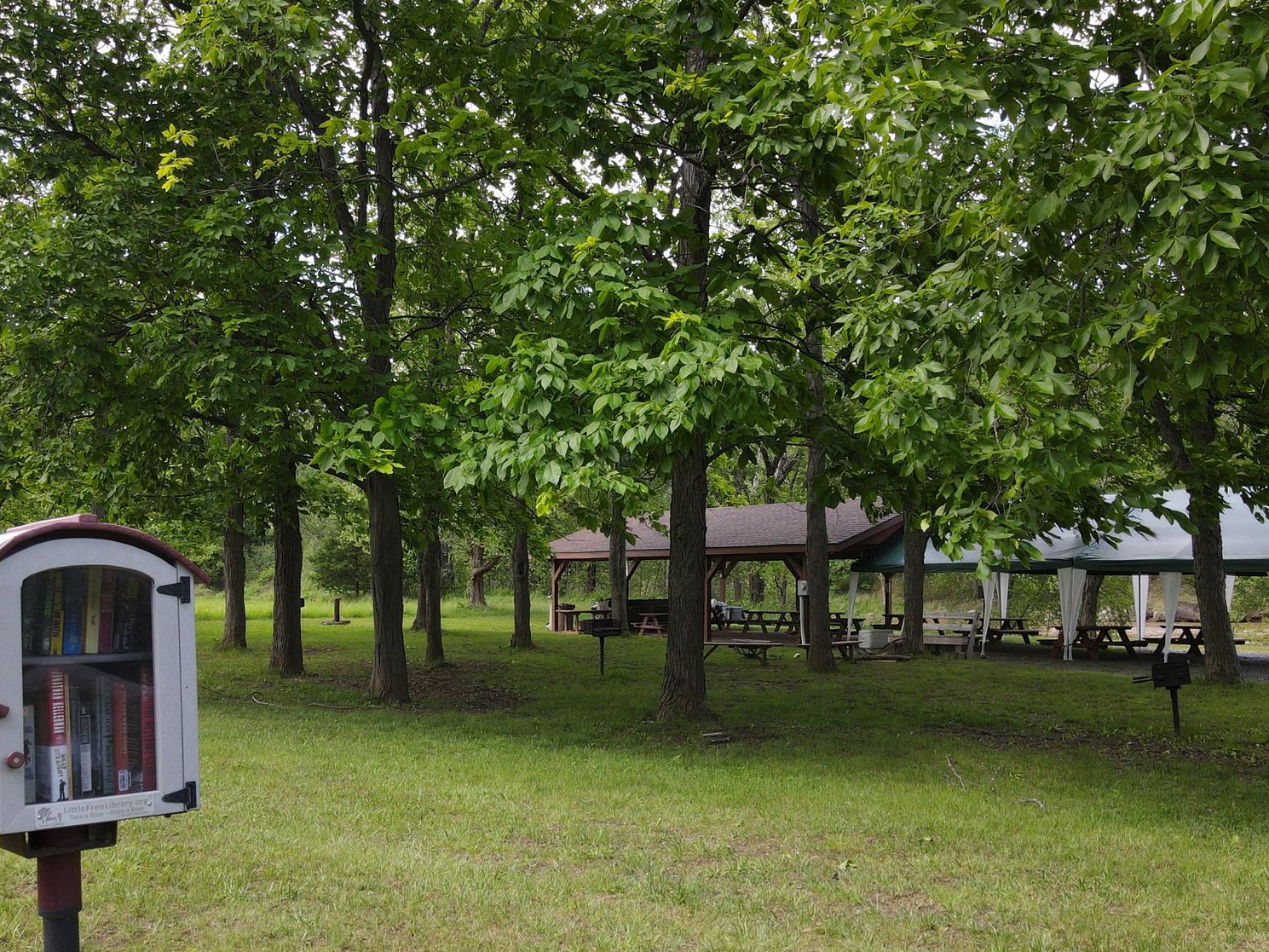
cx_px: 555
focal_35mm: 33
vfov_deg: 42.7
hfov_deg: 55.2
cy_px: 583
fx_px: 1210
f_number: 2.8
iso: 100
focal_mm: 4.5
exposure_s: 1/100
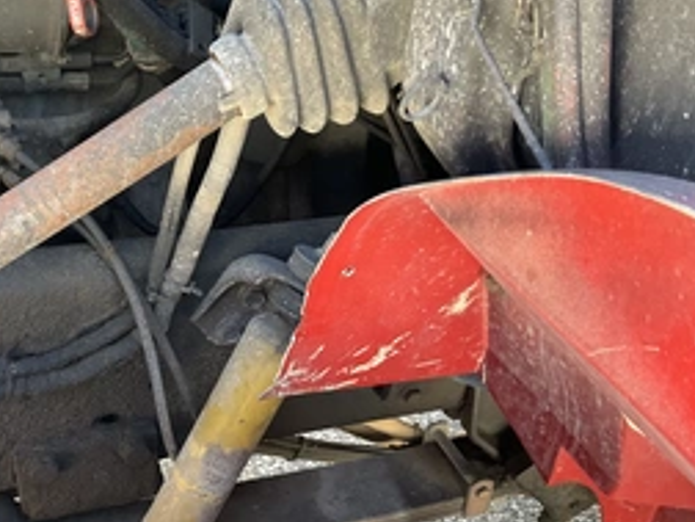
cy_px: 365
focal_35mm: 46
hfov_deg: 40.4
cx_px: 201
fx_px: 924
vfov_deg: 31.2
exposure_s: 1/83
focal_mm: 3
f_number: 1.8
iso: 64
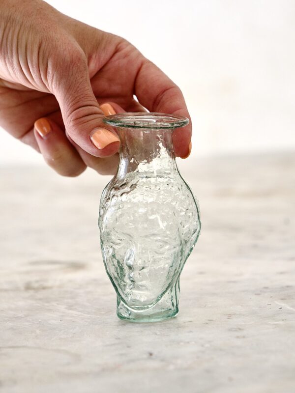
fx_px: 1364
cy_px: 196
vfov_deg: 16.4
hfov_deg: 12.3
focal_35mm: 120
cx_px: 148
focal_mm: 60
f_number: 4
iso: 200
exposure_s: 1/200
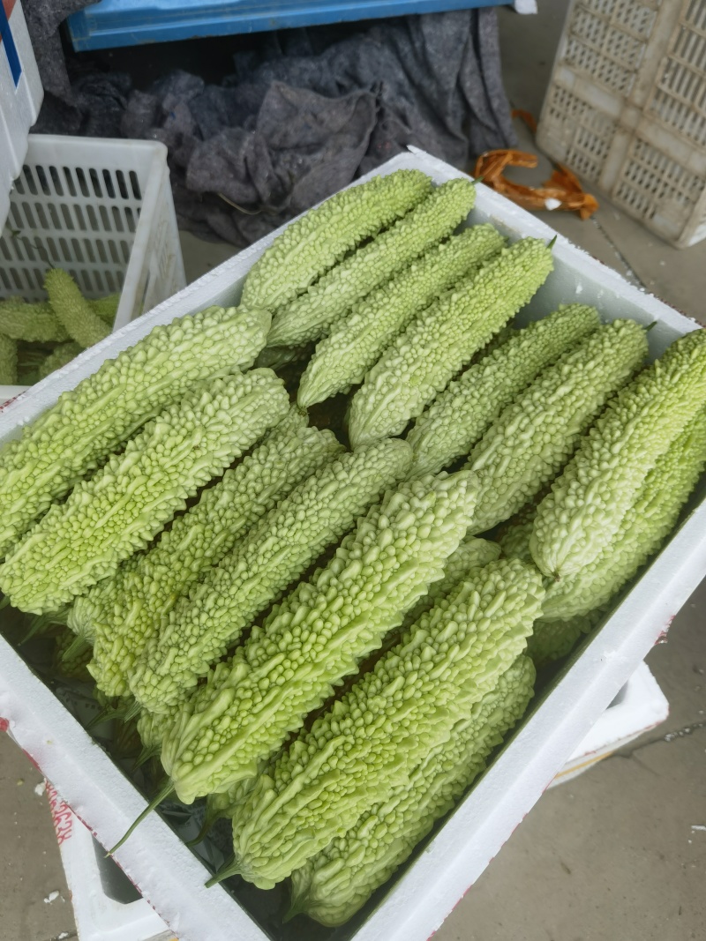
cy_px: 470
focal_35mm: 27
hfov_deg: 51.3
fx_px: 734
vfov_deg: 65.3
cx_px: 353
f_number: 1.9
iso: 50
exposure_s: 1/896
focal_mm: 6.67
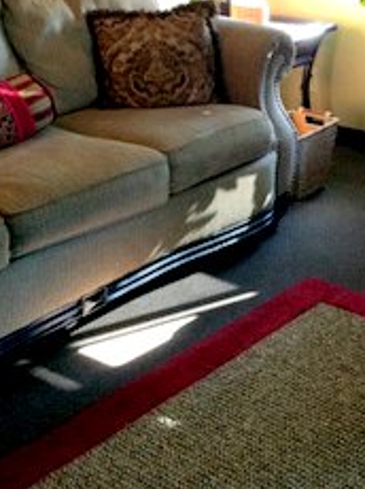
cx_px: 258
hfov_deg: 20.0
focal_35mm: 73
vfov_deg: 26.1
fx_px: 1028
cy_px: 74
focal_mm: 3.85
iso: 160
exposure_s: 1/15
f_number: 2.8
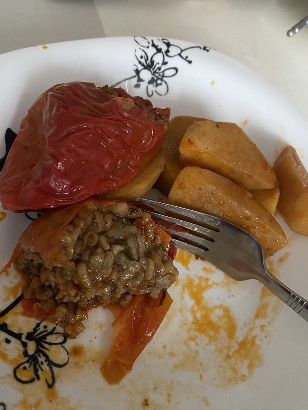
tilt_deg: -61.5
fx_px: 297
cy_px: 205
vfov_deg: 69.4
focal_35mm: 25
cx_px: 154
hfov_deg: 54.9
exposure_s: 1/25
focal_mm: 4.25
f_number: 1.8
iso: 640
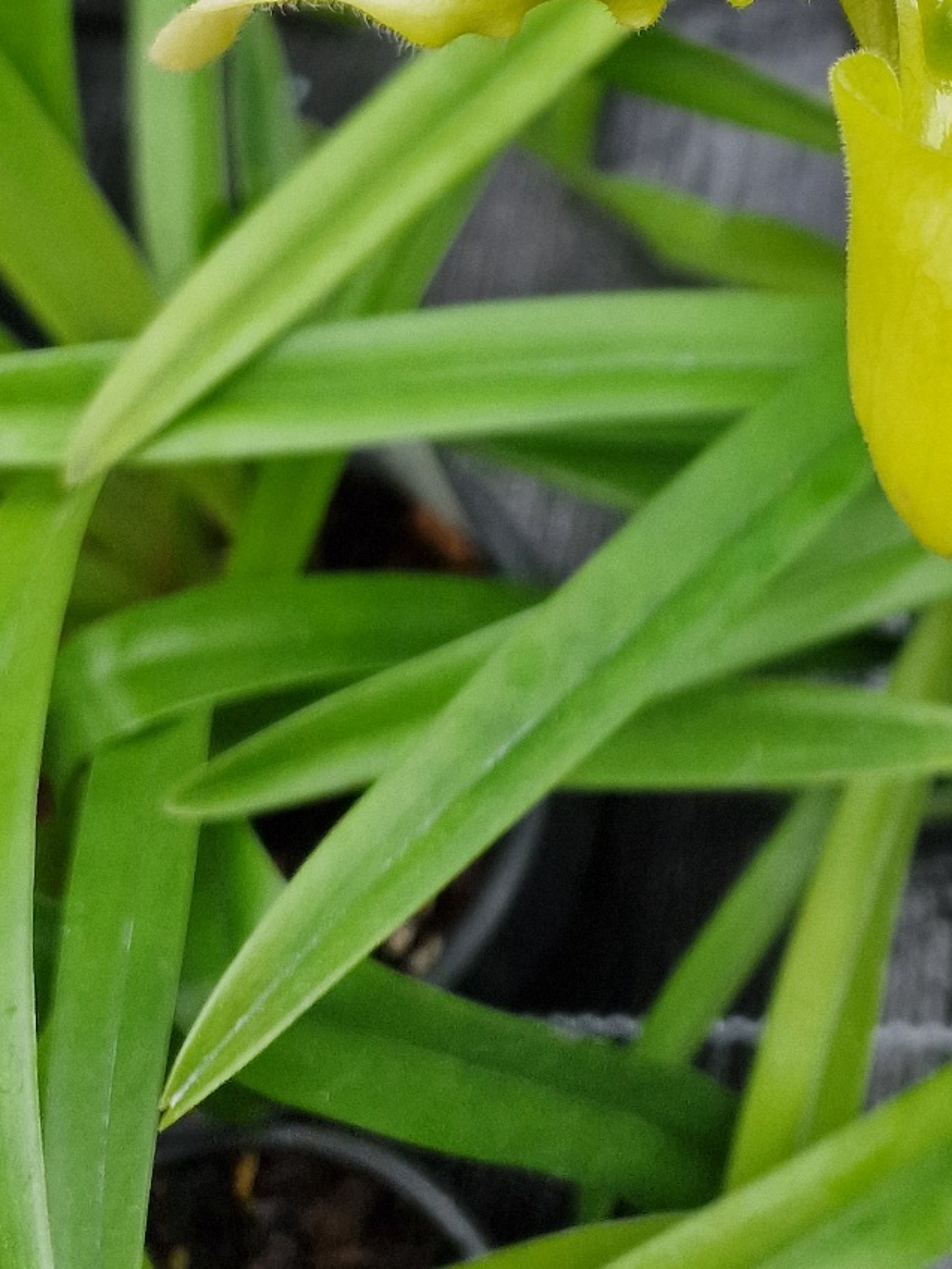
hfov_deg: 20.3
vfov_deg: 25.8
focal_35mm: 65
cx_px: 1296
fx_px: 2383
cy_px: -351
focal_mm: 6.4
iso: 50
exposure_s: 1/182
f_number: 1.8
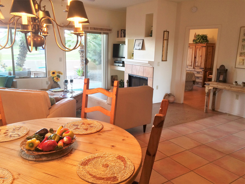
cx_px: 122
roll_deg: -0.1
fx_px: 205
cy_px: 92
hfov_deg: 61.7
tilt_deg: -13.6
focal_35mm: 29
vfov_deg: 48.2
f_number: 2.2
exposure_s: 1/30
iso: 80
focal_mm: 4.15
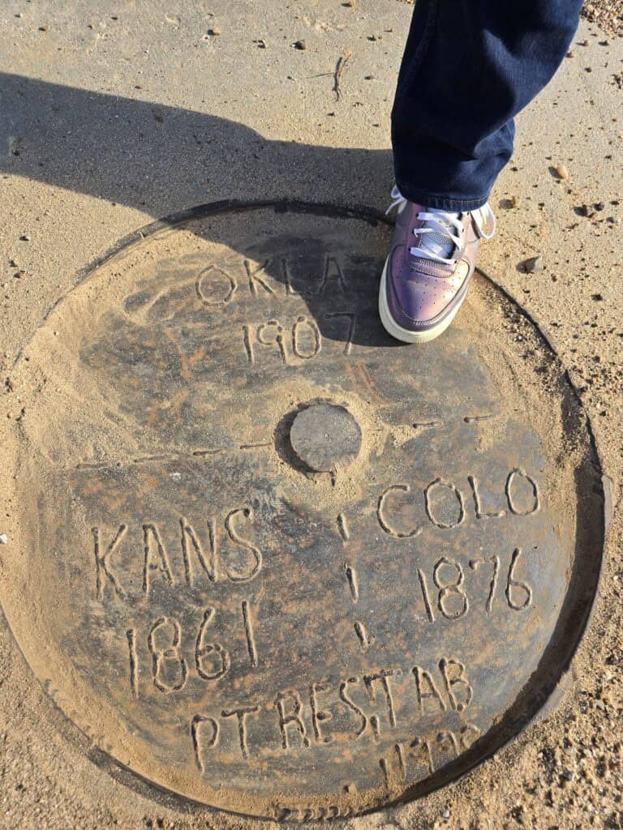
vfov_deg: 73.9
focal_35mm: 23
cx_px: 312
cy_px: 415
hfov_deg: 58.9
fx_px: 552
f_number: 1.7
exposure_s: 1/299
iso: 12
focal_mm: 6.3
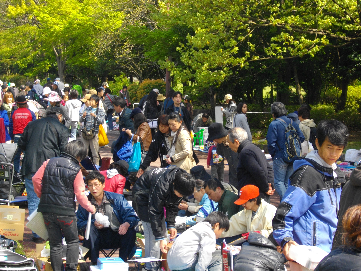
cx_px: 183
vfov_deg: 14.8
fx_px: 1043
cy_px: 133
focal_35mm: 100
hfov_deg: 19.6
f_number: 5.2
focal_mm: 17.1
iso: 132
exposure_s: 1/160
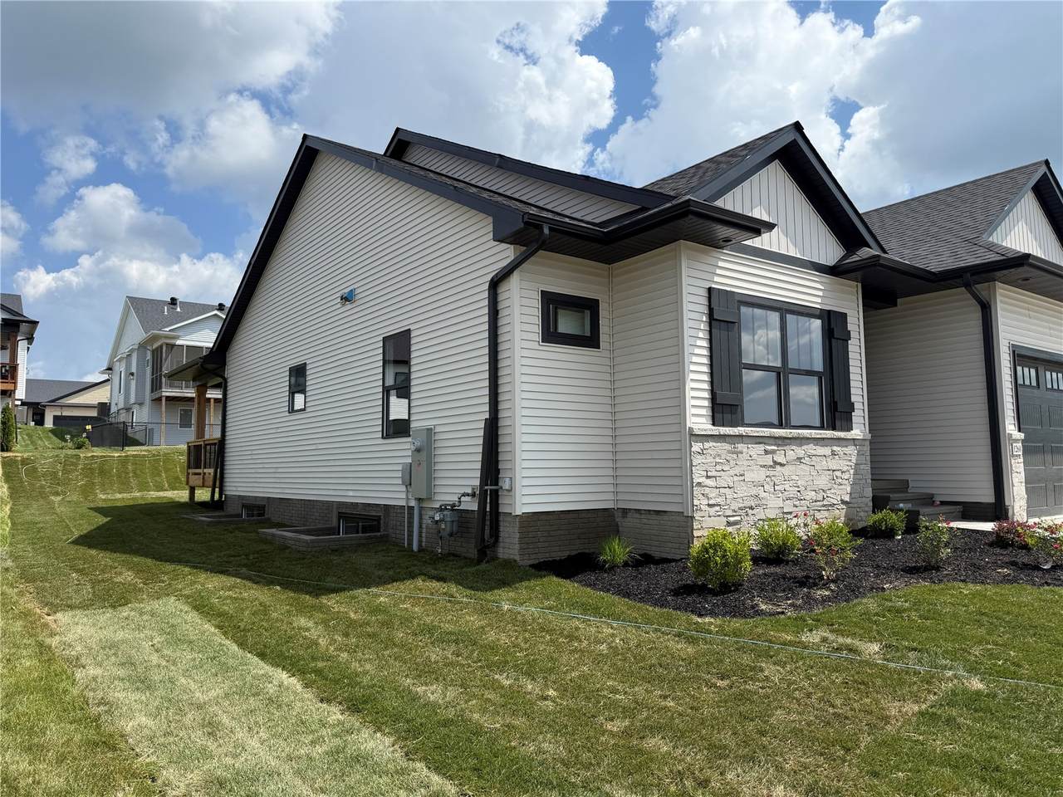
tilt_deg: +7.4
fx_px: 737
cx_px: 532
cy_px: 398
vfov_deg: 56.8
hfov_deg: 71.6
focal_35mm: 24
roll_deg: +0.9
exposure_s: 1/4405
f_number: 1.78
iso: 80
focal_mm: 6.76
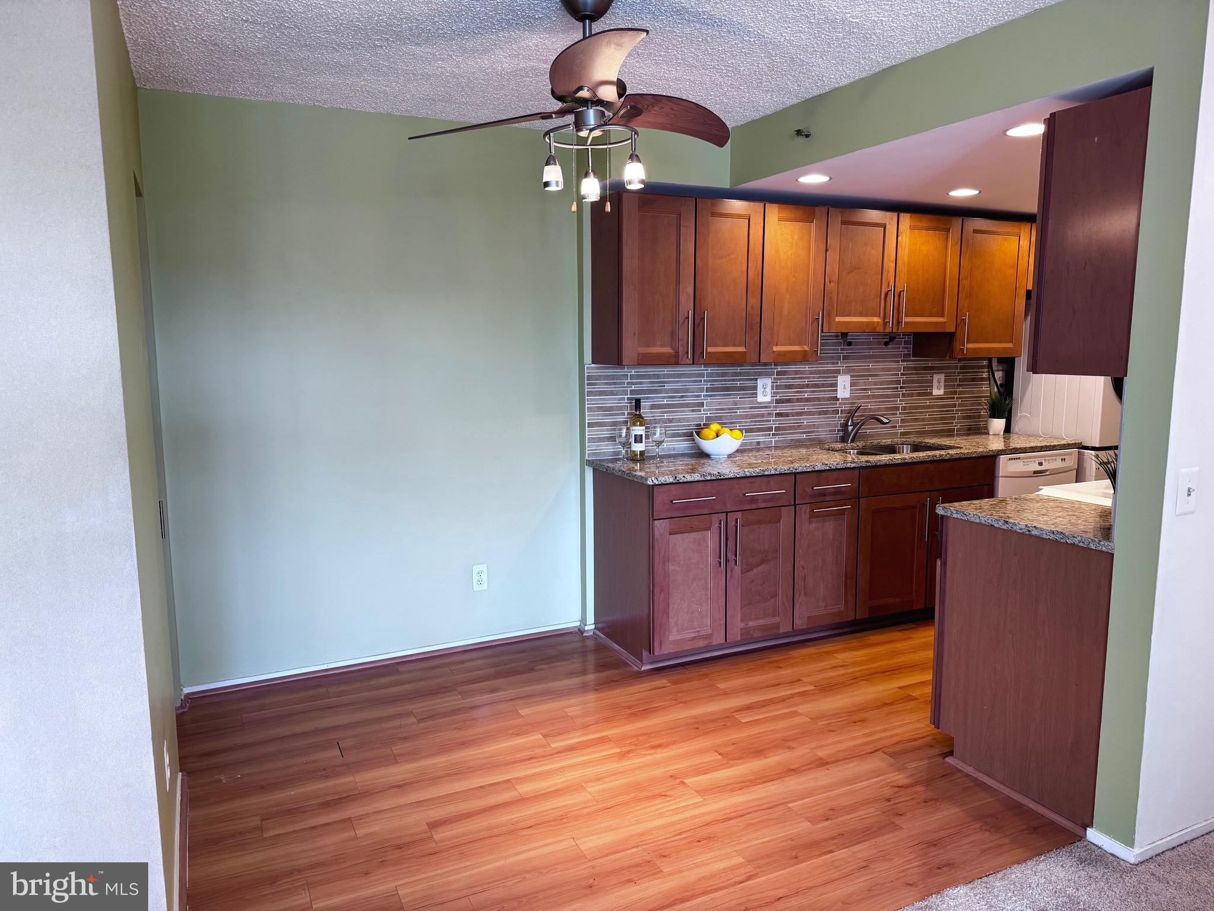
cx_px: 607
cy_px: 456
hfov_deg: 71.6
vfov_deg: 56.8
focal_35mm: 24
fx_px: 842
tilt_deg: -8.8
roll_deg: +0.1
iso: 160
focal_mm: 6.76
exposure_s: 1/120
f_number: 1.78
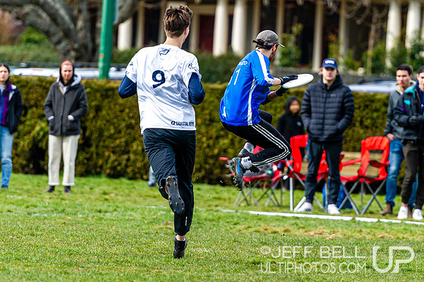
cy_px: 148
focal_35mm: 338
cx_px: 256
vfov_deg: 4.1
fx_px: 3975
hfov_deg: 6.1
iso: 200
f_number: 2.8
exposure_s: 1/1600
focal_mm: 200
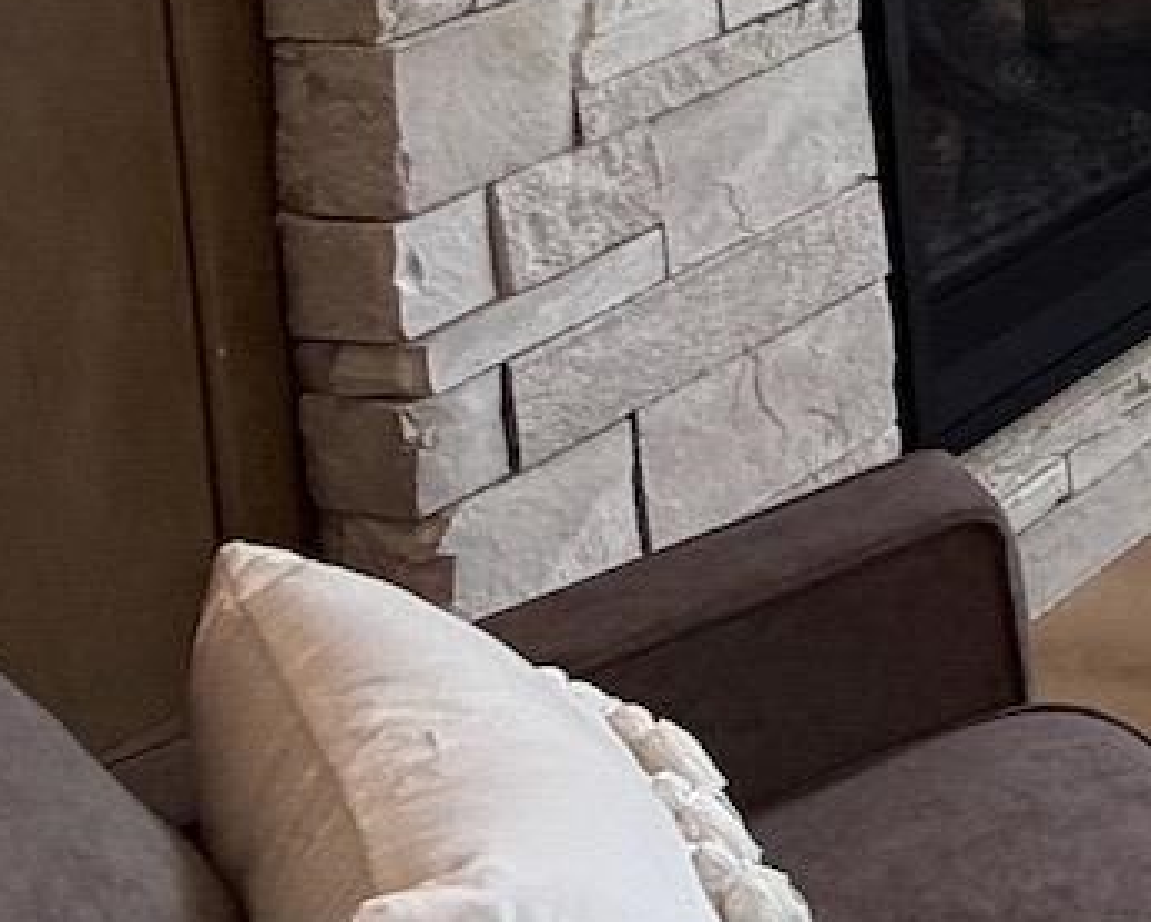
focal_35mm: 79
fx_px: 2692
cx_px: 2618
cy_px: -696
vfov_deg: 16.5
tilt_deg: -4.8
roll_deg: +2.2
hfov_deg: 15.6
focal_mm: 2.22
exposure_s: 1/120
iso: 160
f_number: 2.2
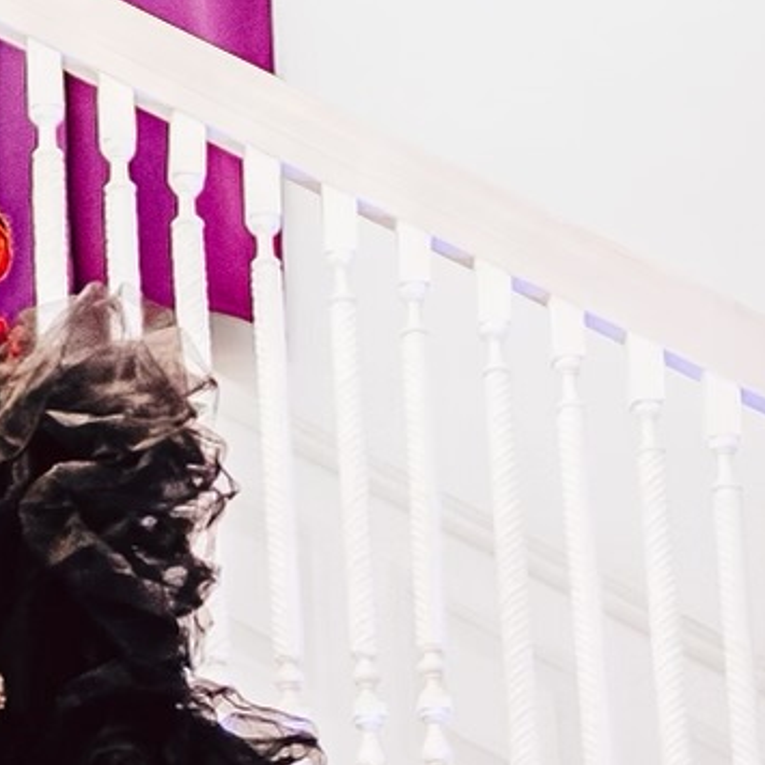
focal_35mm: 175
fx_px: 4375
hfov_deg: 9.6
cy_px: 743
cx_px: -520
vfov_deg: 9.9
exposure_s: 1/100
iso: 1250
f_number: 1.8
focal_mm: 26
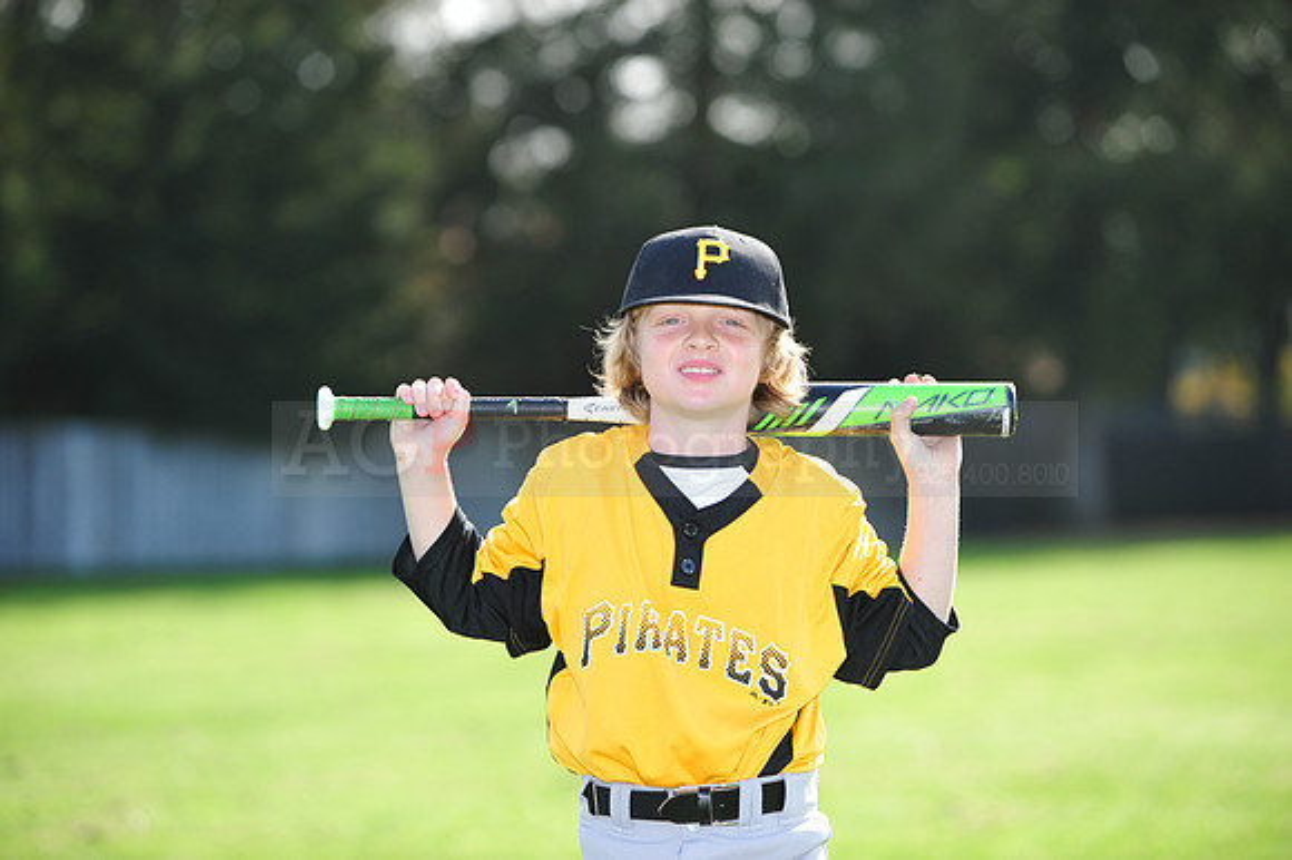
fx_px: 5559
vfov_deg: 8.8
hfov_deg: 13.3
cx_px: 646
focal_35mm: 155
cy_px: 430
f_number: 4.5
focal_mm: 155
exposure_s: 1/1000
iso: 400
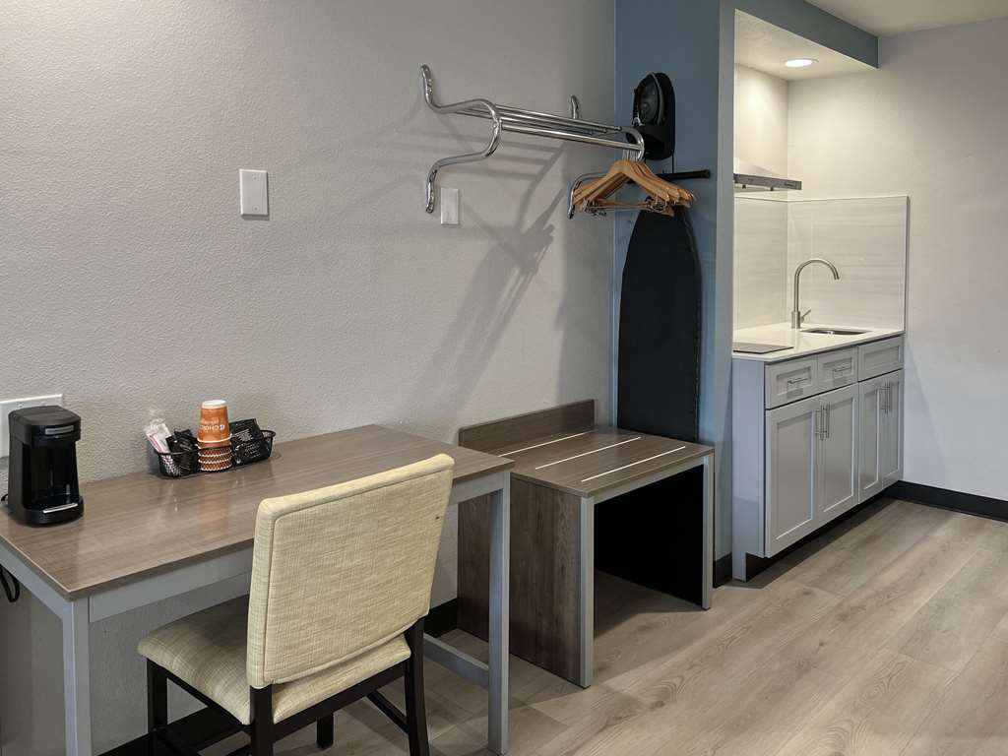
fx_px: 757
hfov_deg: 67.3
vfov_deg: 53.1
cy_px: 378
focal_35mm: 26
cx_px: 504
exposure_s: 1/60
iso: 80
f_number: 1.5
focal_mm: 5.7
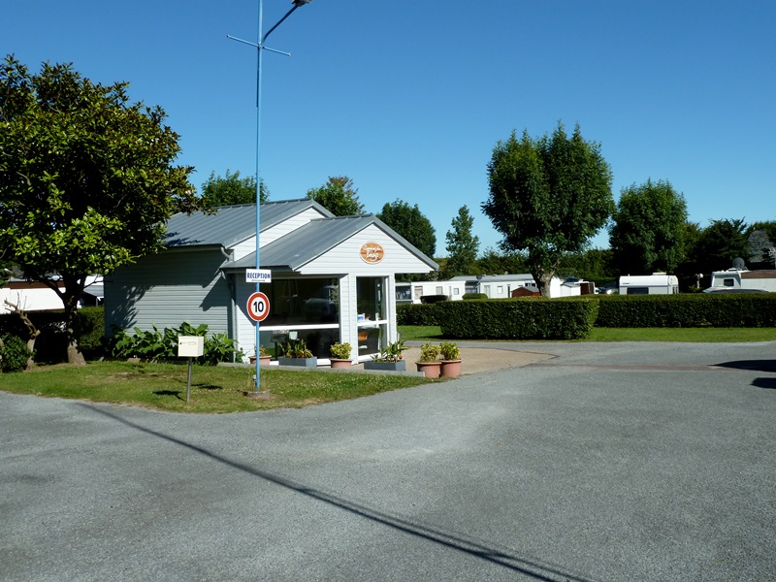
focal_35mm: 35
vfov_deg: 40.7
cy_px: 291
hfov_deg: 52.6
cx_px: 388
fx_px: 785
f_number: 5
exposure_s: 1/500
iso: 80
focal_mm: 5.7
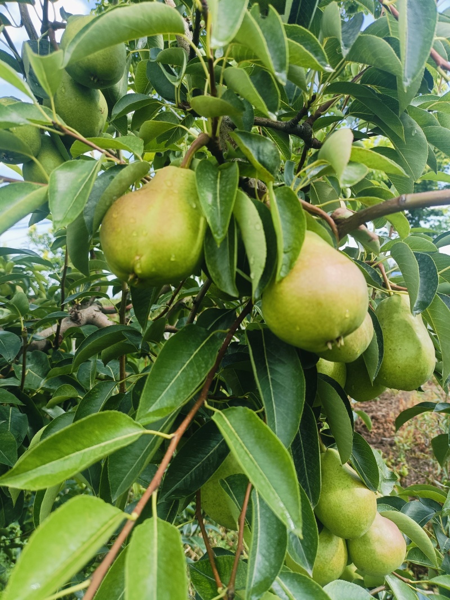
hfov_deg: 54.9
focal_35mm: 25
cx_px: 225
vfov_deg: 69.4
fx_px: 433
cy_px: 300
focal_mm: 4.7
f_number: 1.7
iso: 100
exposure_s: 1/252
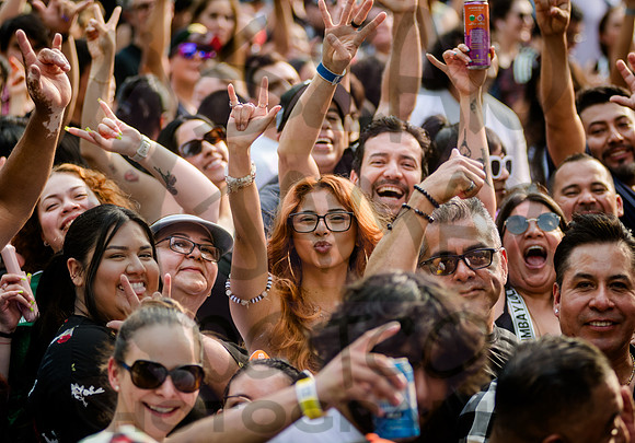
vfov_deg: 9.3
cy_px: 189
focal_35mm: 151
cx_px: 355
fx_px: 2711
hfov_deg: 13.4
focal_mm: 112
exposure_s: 1/500
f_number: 3.2
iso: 400
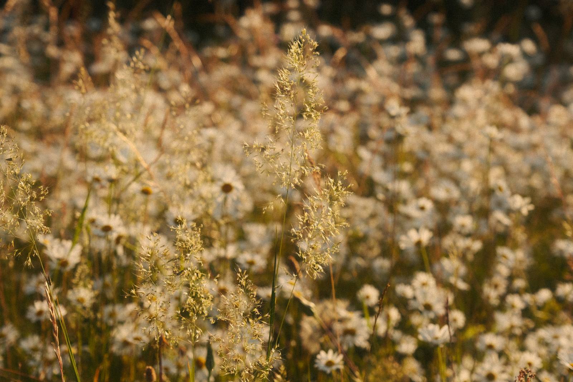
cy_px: 191
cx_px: 286
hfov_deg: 23.9
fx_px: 1353
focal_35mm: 85
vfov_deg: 16.1
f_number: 5.6
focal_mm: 56.5
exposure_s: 1/2200
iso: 640
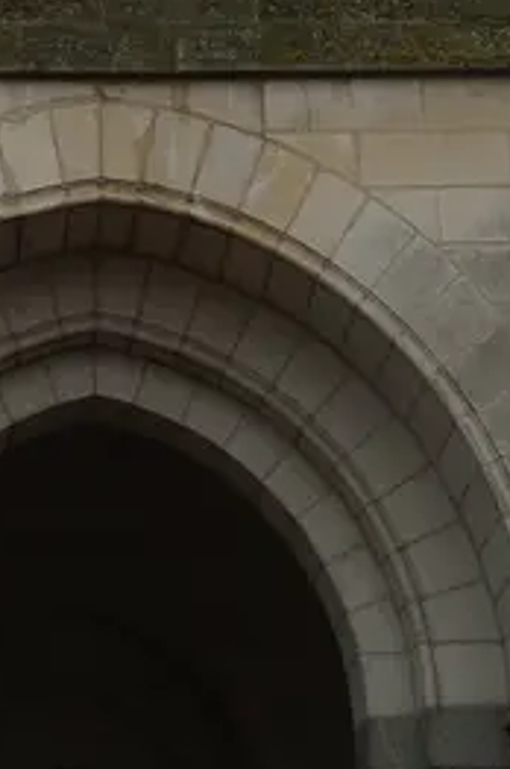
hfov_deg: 10.4
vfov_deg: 12.9
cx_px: 173
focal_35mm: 132
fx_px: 2812
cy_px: -901
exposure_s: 1/100
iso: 100
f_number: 7.1
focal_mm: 18
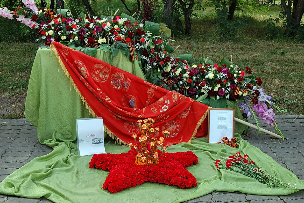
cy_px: 102
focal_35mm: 49
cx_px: 150
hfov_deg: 40.3
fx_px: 414
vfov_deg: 27.6
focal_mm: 32
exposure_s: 1/60
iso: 100
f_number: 8
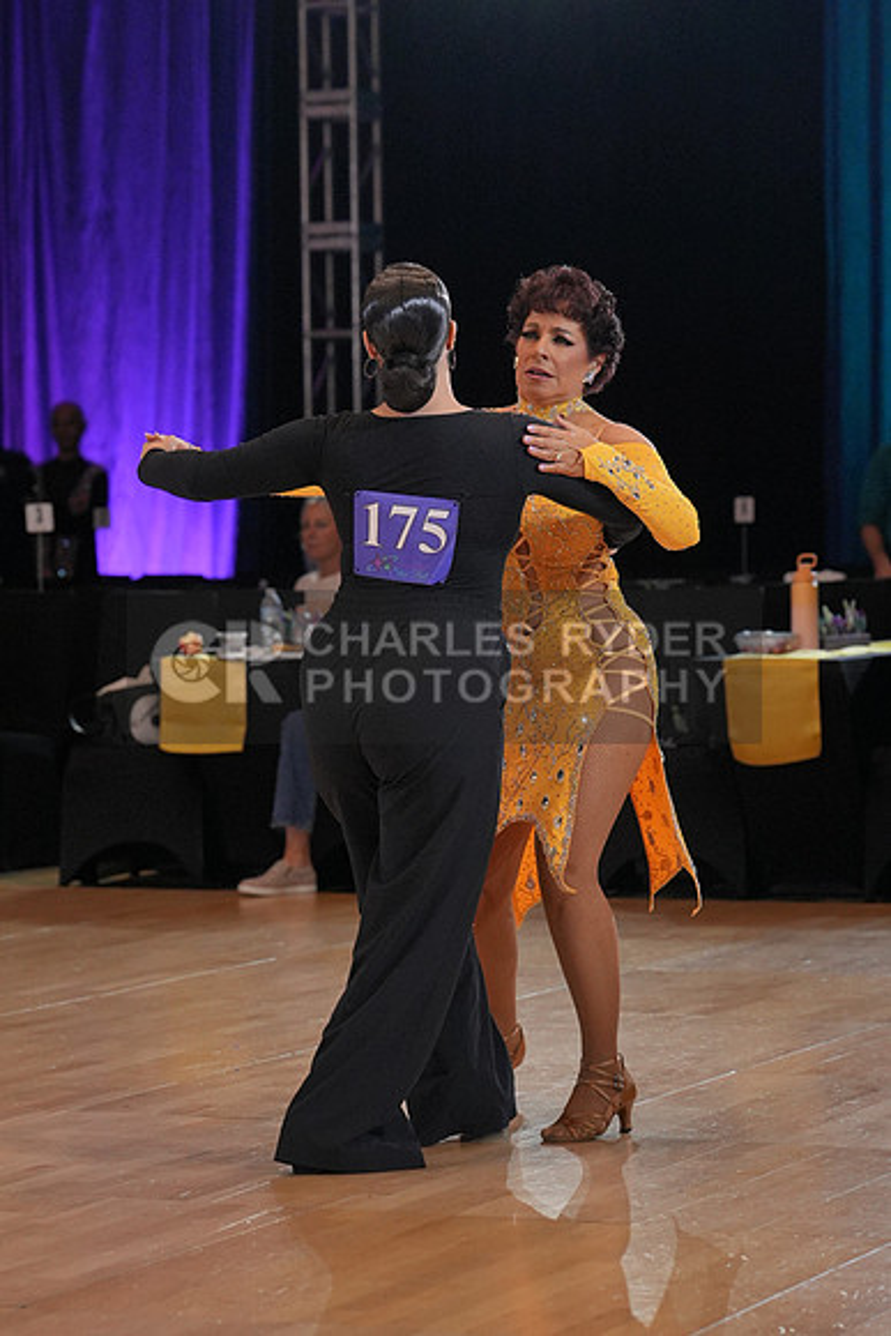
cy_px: 668
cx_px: 446
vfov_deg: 17.3
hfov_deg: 11.6
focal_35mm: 118
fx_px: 4378
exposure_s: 1/500
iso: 1600
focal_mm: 79
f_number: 3.5
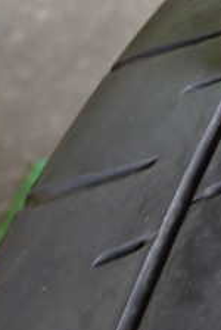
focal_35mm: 89
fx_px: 817
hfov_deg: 13.9
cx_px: 379
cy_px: 0
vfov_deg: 22.0
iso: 200
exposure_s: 1/30
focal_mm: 5.79
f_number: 2.4
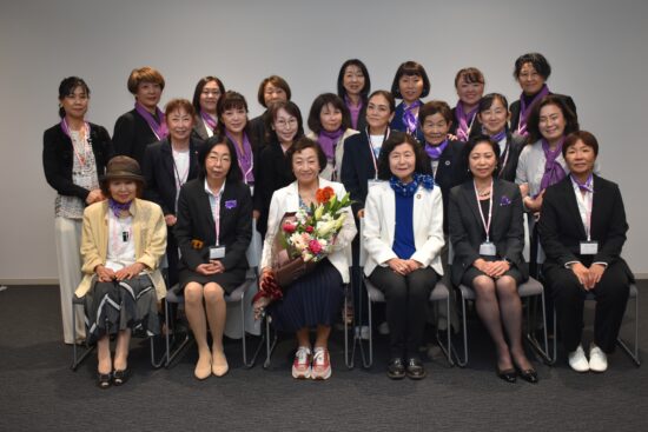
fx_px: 756
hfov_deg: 46.4
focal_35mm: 42
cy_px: 216
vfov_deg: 31.9
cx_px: 324
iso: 800
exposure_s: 1/125
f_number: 4.2
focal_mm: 28
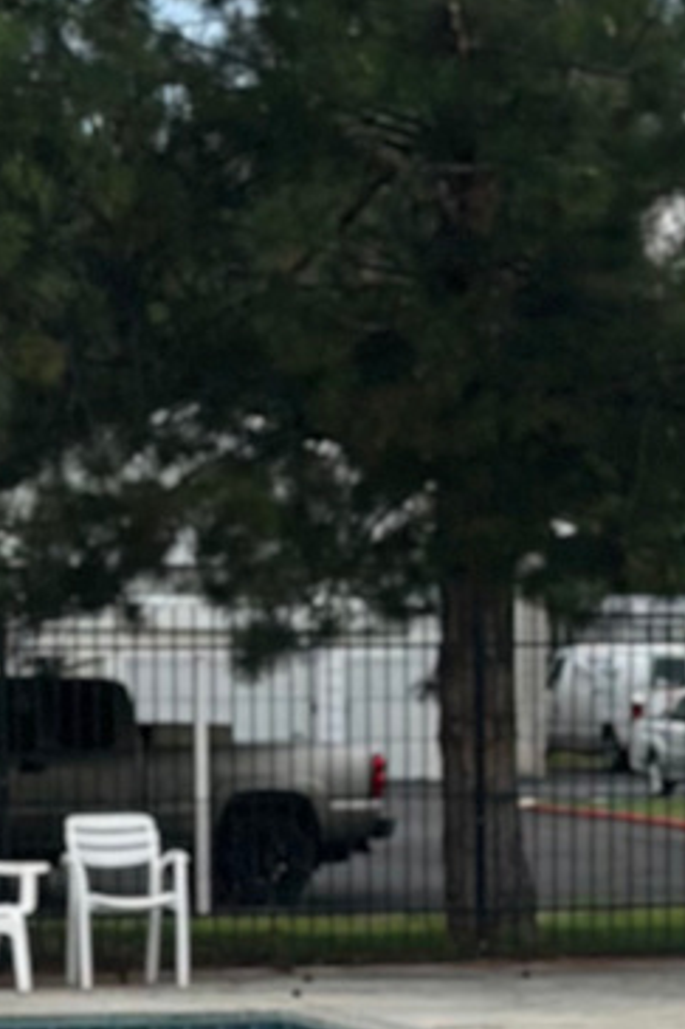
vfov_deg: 9.7
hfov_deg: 6.5
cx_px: 138
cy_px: 1255
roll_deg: -0.3
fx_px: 5999
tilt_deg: -3.8
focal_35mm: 210
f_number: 1.78
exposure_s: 1/5263
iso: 80
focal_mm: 6.86
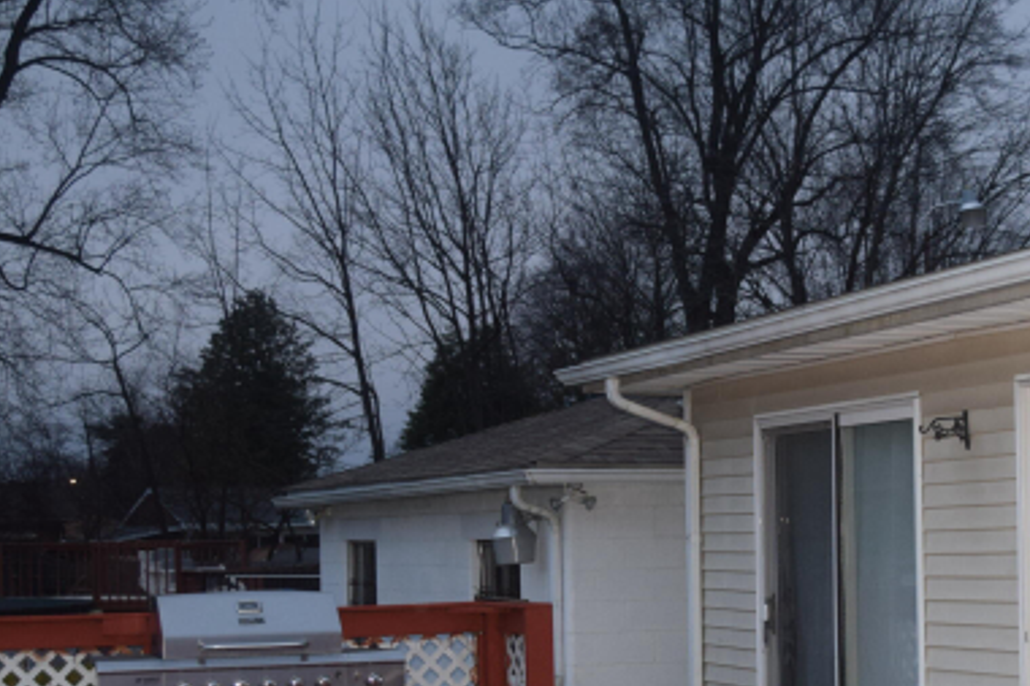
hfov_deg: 26.1
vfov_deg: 17.5
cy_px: 569
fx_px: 2202
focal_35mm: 77
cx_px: 735
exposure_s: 1/80
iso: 800
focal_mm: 26
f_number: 4.2
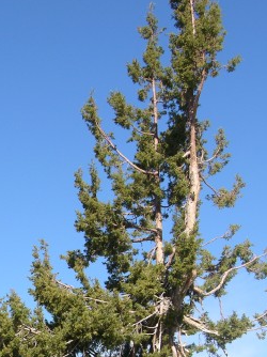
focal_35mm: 115
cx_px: 13
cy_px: 369
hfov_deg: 12.7
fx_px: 1184
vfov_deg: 16.7
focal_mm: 12.7
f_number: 6
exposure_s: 1/170
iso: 50
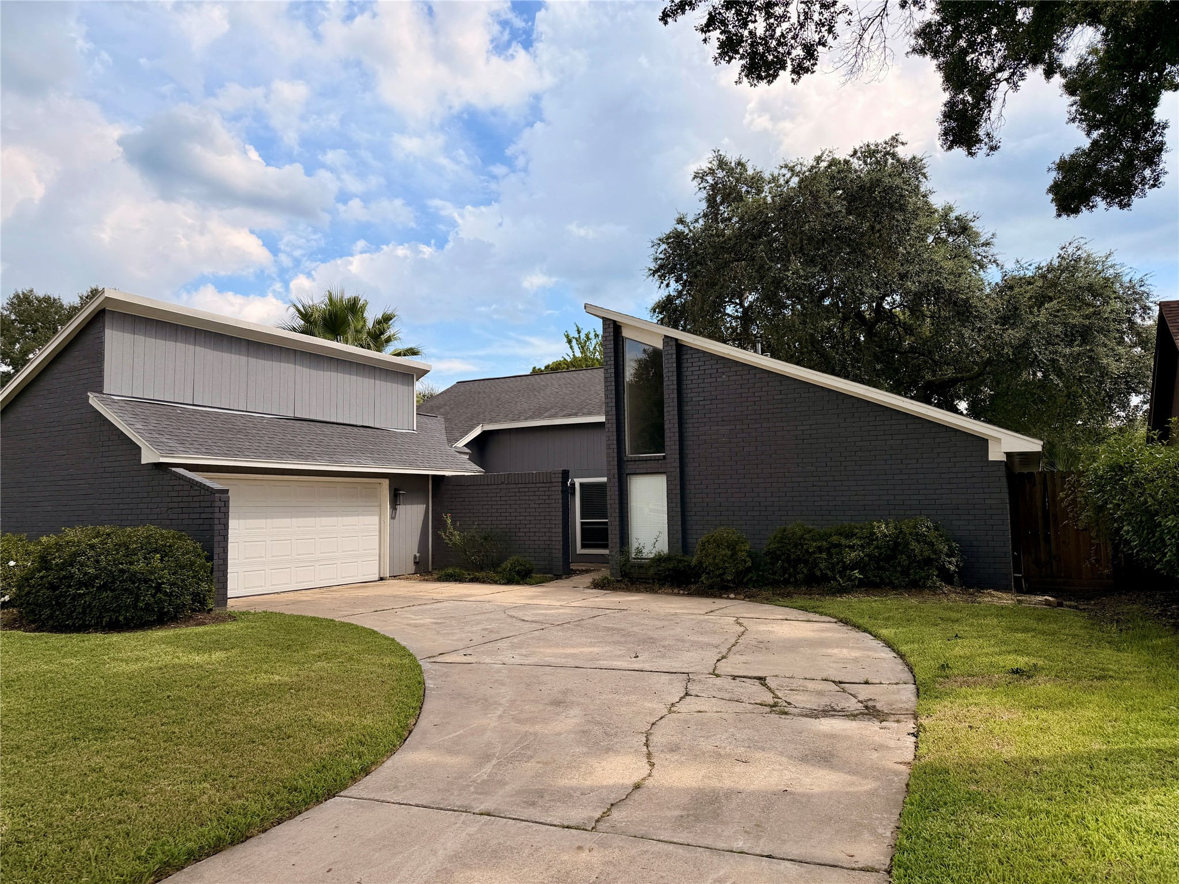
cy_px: 442
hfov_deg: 71.6
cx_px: 590
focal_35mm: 24
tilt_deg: +4.6
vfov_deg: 56.8
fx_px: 817
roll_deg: +1.4
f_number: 1.78
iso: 80
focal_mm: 6.76
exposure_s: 1/3584
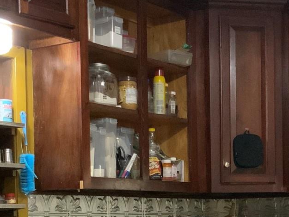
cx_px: 199
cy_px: 228
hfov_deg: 20.6
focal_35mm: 95
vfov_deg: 15.2
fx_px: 793
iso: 400
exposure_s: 1/30
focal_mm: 3
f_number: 1.8
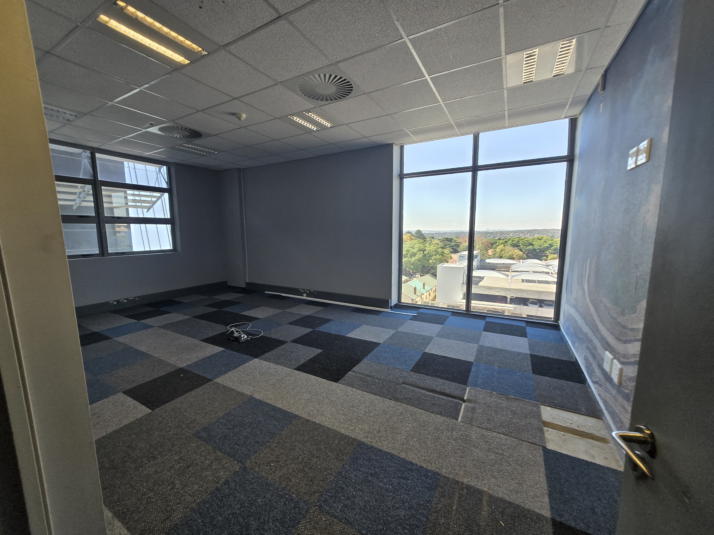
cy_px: 268
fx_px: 268
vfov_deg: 89.9
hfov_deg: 106.2
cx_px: 357
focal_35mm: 13
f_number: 2.2
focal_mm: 1.7
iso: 64
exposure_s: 1/50
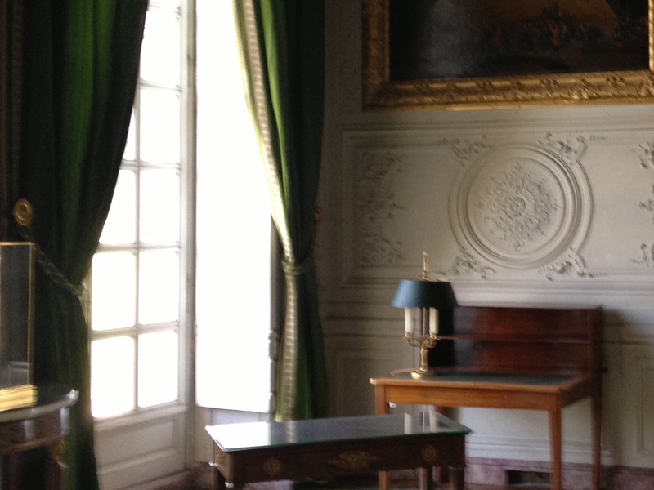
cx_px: 548
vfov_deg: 21.0
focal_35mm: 70
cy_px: 189
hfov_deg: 27.1
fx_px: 1323
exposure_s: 1/20
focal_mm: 4.28
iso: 125
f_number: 2.4
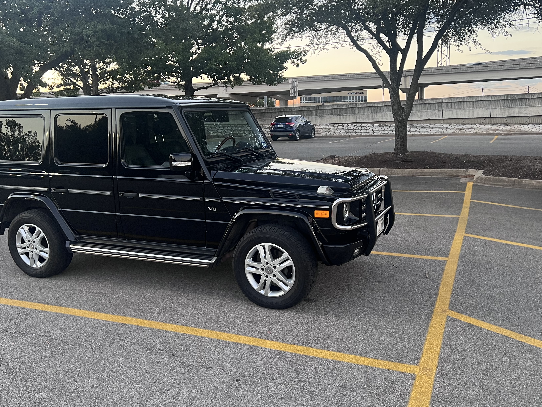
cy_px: 209
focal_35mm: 32
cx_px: 277
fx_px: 501
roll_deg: +1.8
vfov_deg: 44.2
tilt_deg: -11.6
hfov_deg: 56.8
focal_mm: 5.7
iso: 125
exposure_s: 1/89
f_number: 1.5
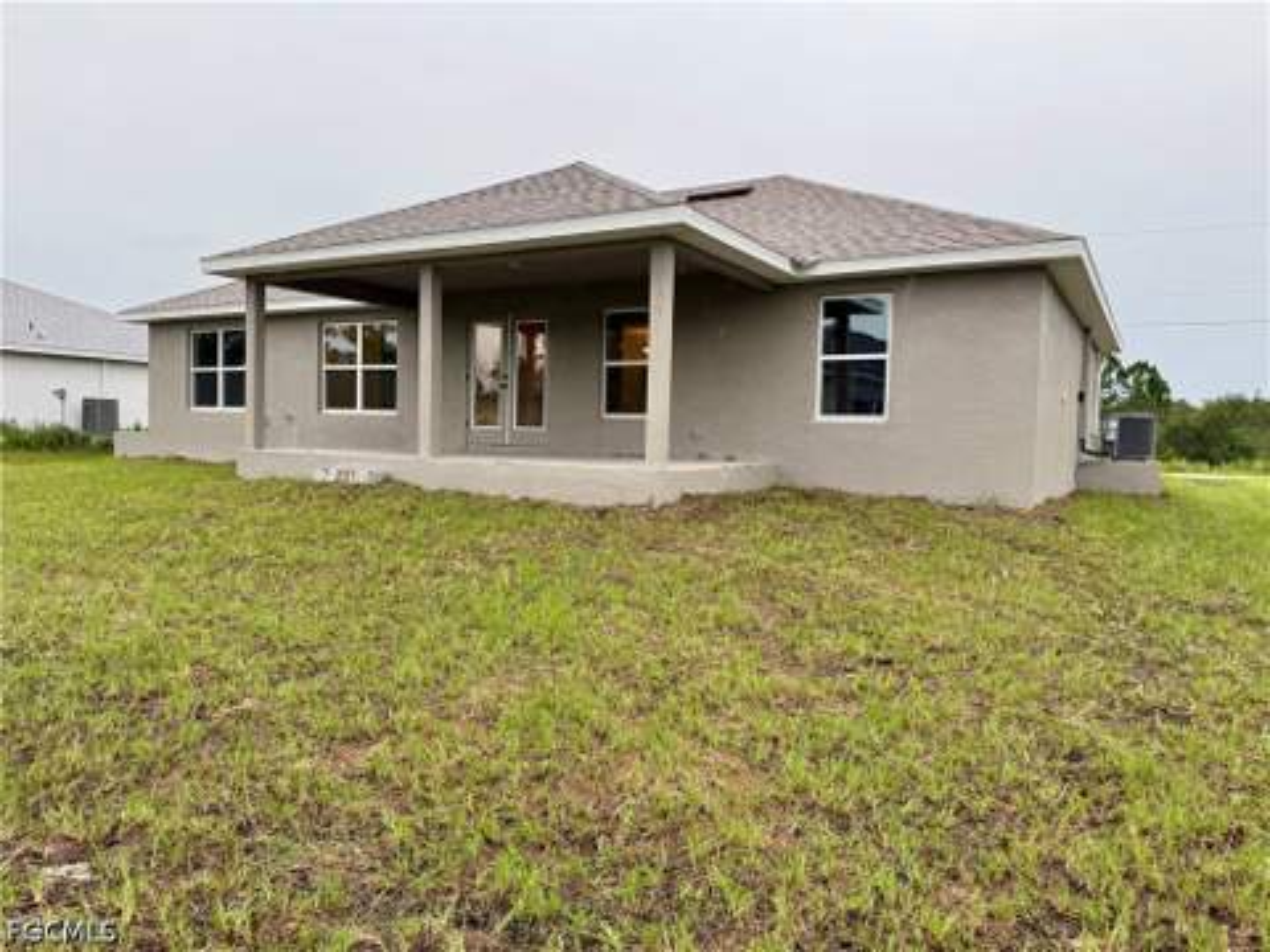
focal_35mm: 24
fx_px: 881
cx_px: 635
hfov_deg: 71.6
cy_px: 476
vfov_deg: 56.8
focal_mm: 6.76
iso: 80
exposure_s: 1/351
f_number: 1.78
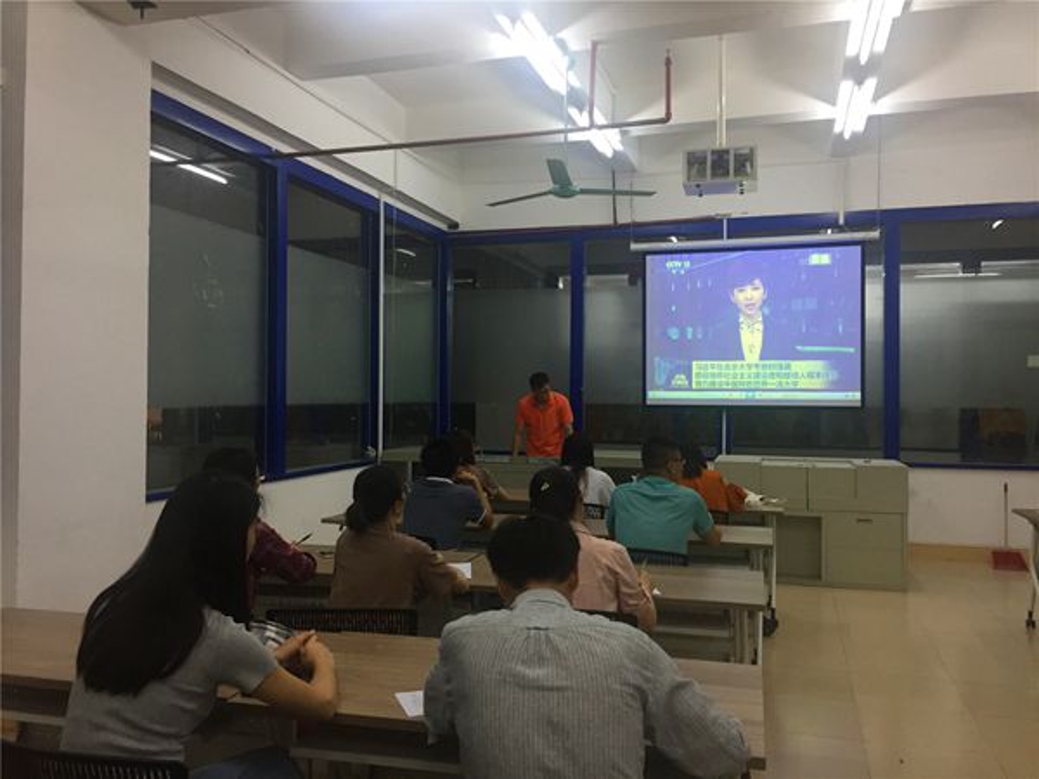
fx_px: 870
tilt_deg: +0.3
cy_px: 390
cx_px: 520
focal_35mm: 29
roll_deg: -1.4
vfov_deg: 48.2
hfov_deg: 61.7
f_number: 2.2
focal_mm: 4.15
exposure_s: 1/33
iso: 125
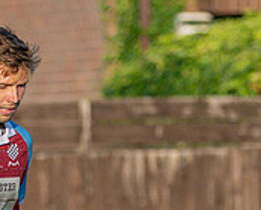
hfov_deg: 1.4
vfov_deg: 1.1
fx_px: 10531
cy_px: 259
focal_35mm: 1361
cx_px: 109
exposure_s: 1/4000
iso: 400
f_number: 2.8
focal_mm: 195
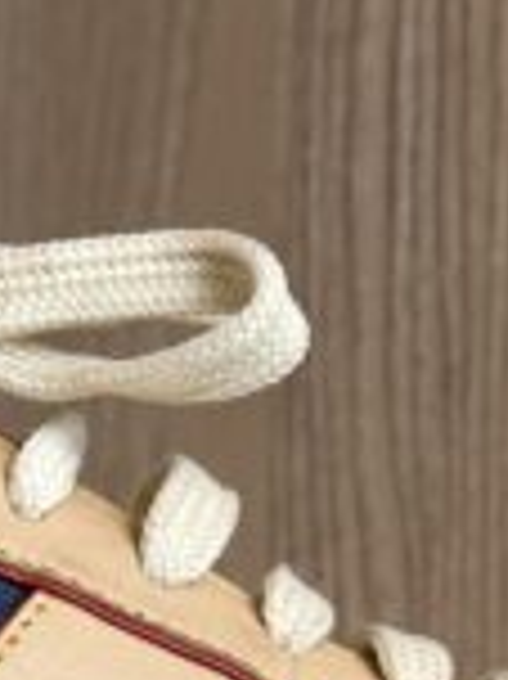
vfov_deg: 15.1
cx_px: 22
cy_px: 743
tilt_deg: -17.2
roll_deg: +0.3
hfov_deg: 11.6
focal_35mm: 127
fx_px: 2489
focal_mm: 6.76
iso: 64
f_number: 1.78
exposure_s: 1/120
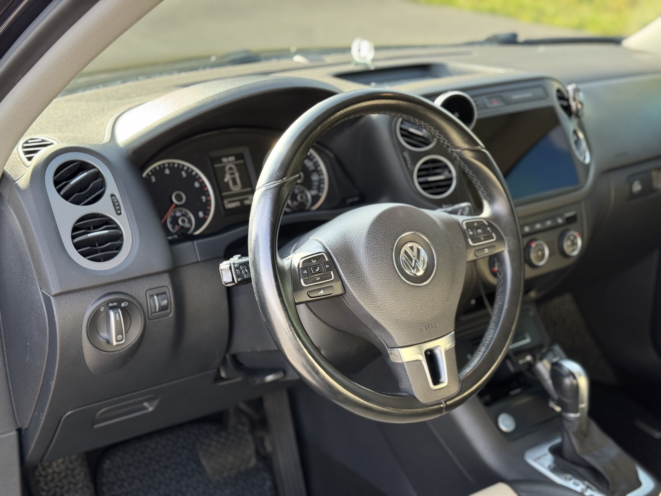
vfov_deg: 30.3
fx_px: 917
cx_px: 330
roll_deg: -0.8
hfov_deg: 39.7
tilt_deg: -22.4
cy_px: 248
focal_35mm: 48
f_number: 1.78
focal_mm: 6.76
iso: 64
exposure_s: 1/224
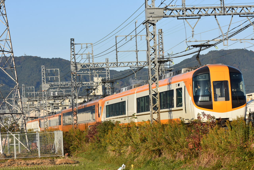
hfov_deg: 13.0
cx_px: 127
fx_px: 1112
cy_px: 85
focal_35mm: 158
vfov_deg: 8.7
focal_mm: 105
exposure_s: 1/1600
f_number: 6.3
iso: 400
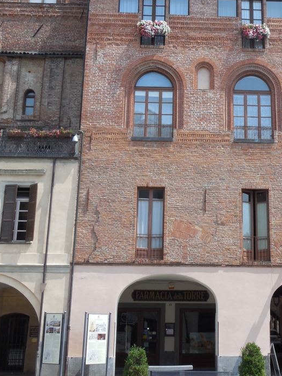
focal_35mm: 59
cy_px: 141
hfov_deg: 24.6
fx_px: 640
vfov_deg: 32.5
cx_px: 202
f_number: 3.6
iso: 125
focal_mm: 7.1
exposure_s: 1/1000
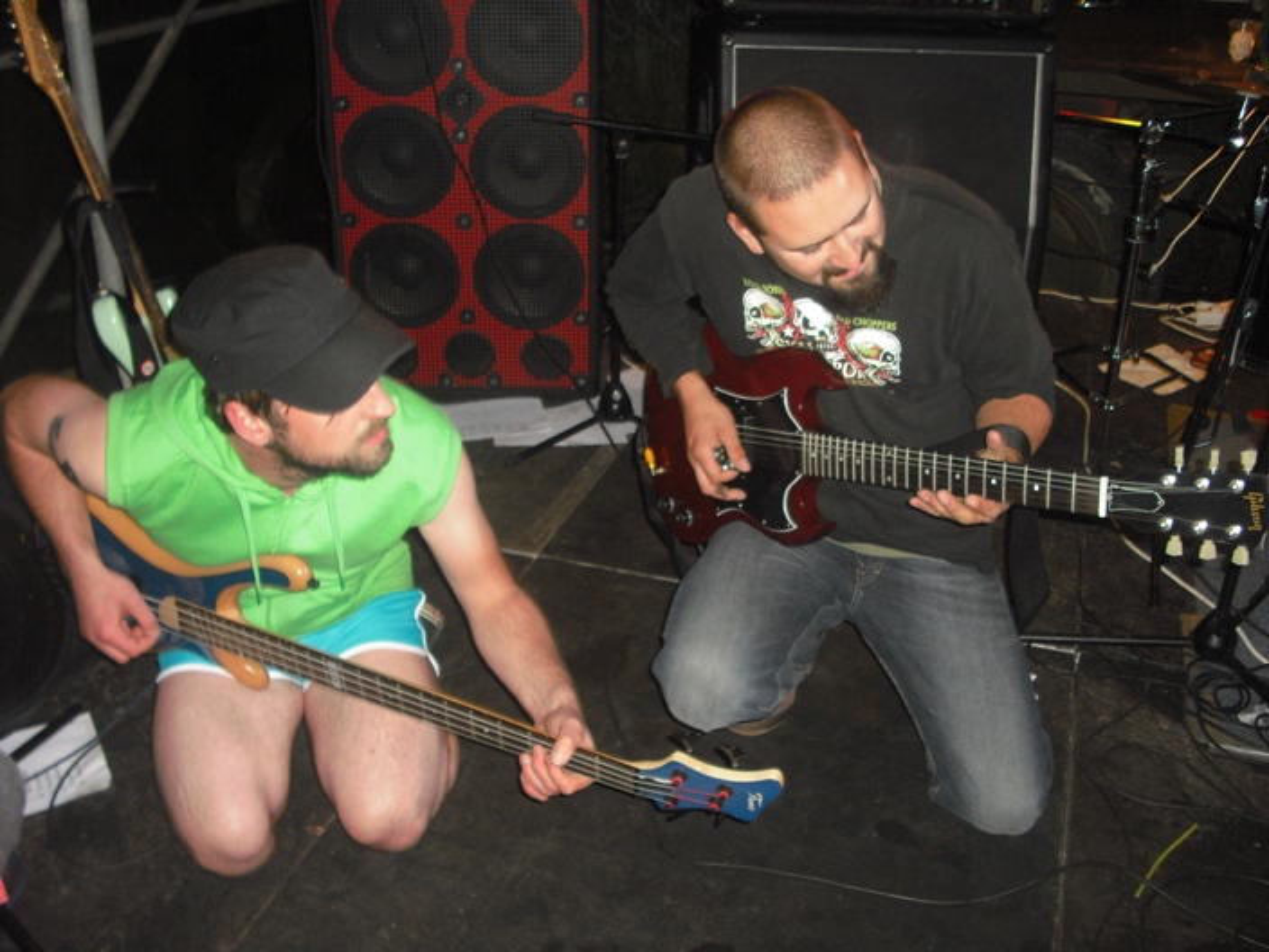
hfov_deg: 49.0
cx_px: 634
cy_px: 476
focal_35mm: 38
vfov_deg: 37.7
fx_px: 1393
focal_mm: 6.2
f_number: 2.8
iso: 200
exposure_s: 1/60
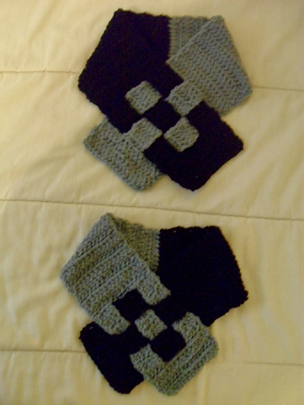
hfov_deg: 40.7
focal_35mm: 35
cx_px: 152
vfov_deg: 52.6
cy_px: 202
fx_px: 410
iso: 400
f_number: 2.8
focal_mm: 6.2
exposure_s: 1/15
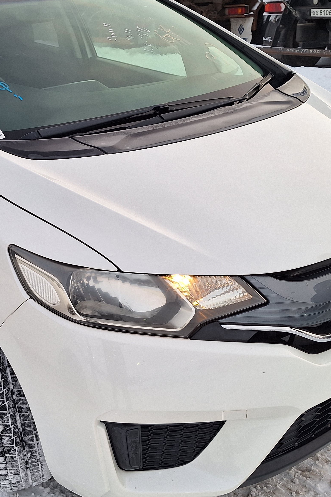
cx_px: 102
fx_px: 579
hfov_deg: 31.6
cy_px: 254
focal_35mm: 42
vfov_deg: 46.4
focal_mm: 5.54
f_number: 1.8
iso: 64
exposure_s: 1/100
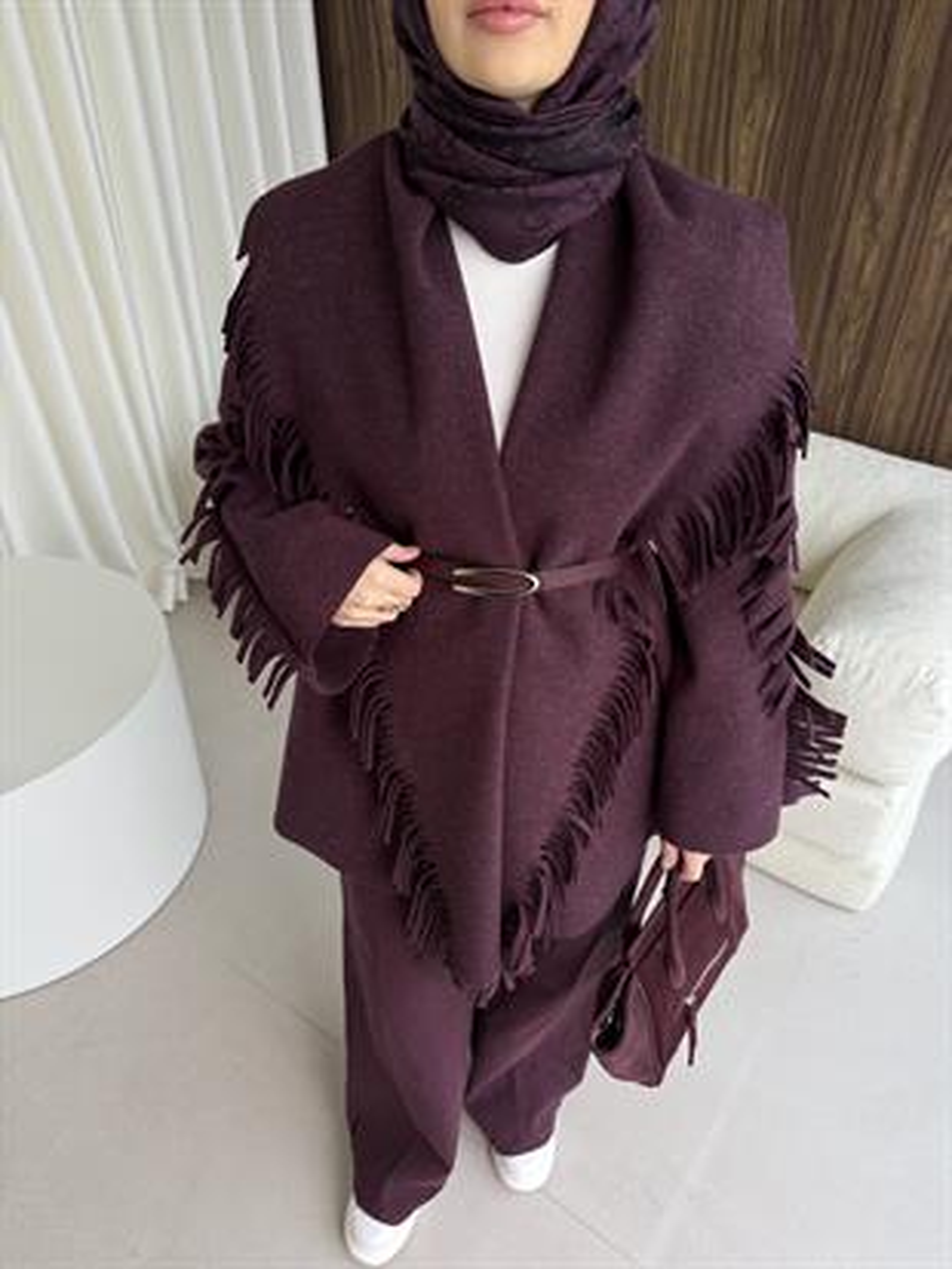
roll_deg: -0.2
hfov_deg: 56.8
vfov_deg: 71.6
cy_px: 634
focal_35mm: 24
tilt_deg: -36.8
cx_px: 476
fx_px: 880
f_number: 1.78
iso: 100
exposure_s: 1/100
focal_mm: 6.76
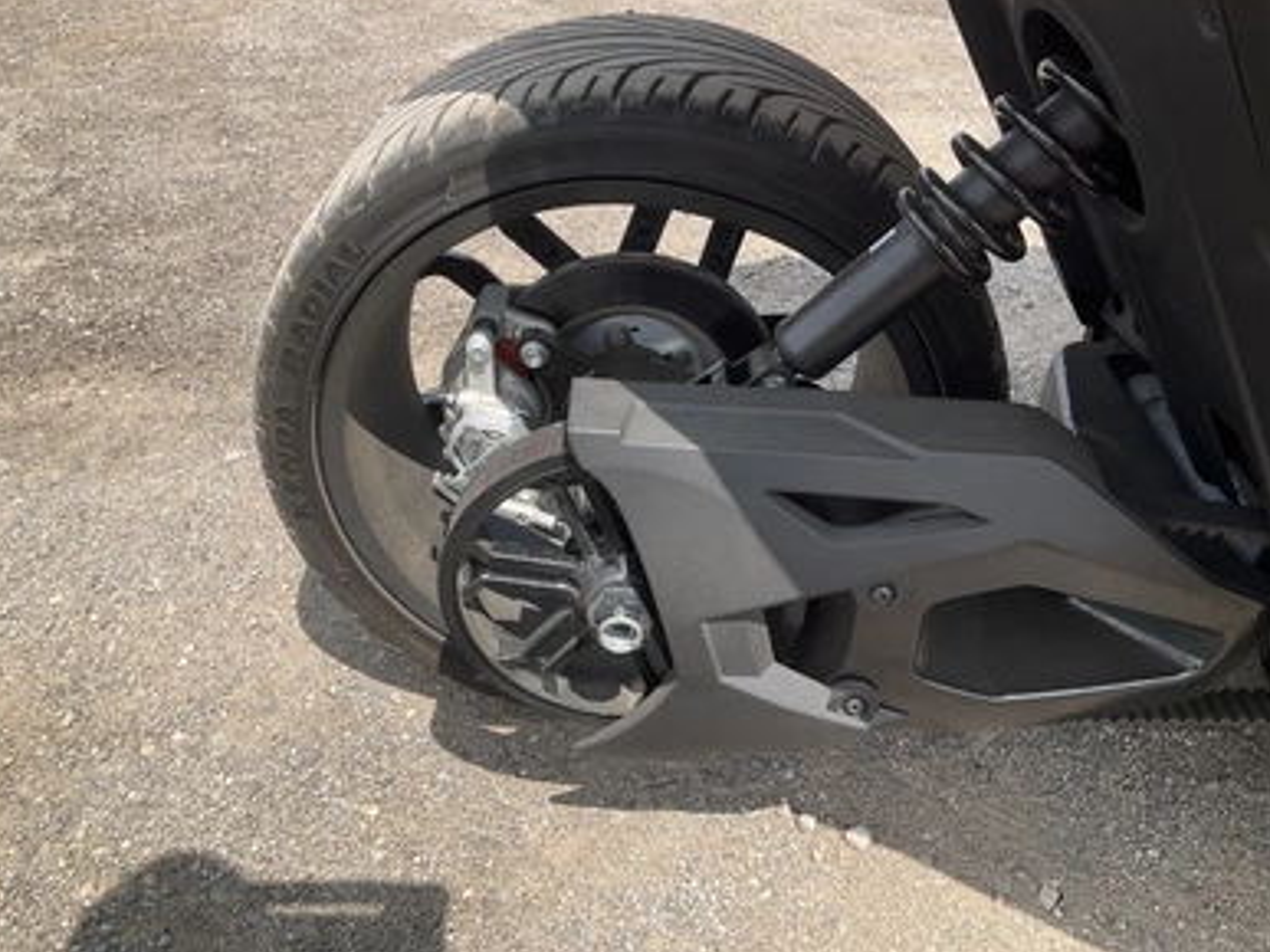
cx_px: 620
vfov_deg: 46.8
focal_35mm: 30
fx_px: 1100
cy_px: 476
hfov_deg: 60.0
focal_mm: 3
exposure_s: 1/855
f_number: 1.8
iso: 25
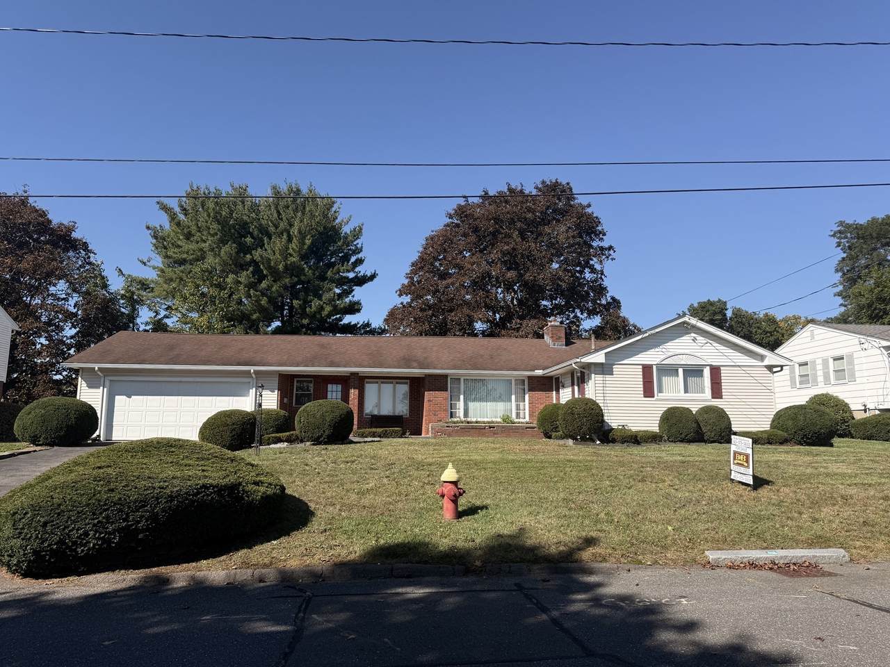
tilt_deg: +10.8
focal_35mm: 24
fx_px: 617
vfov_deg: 56.8
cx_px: 445
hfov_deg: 71.6
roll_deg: +0.0
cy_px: 334
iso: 80
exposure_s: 1/3584
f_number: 1.78
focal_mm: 6.76
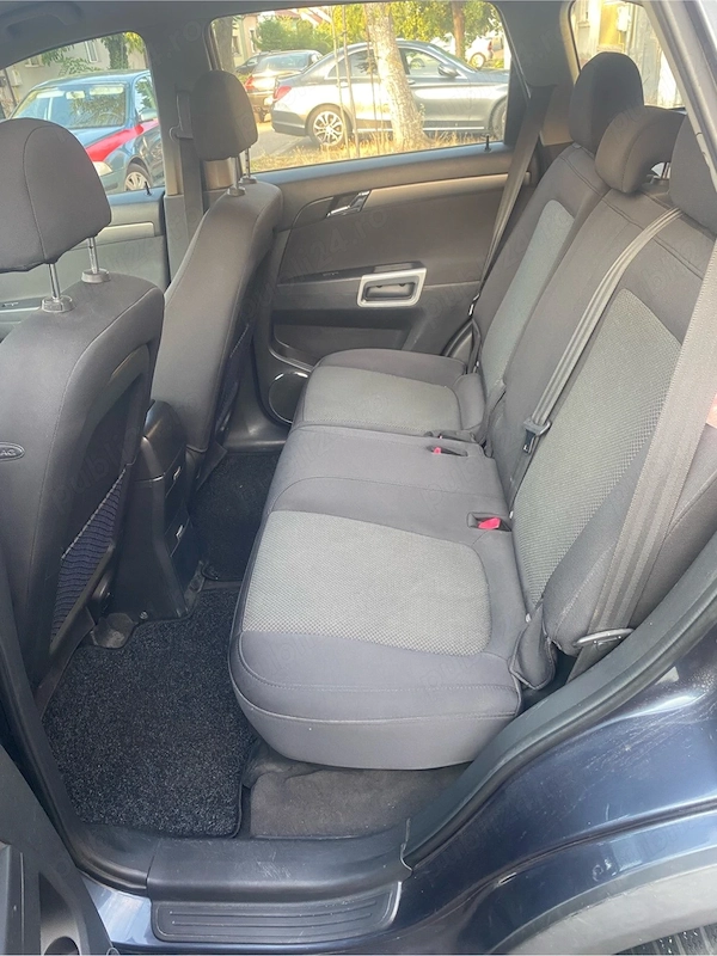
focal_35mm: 26
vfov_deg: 67.3
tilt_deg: -29.4
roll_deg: +6.8
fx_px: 718
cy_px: 478
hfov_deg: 53.1
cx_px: 358
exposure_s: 1/88
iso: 125
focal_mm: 4.25
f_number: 1.8
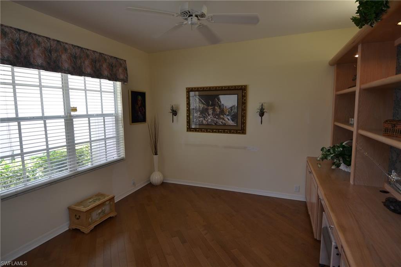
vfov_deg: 67.3
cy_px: 134
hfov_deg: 90.0
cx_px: 200
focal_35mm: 18
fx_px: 200
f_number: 4
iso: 100
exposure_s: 1/50
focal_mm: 12
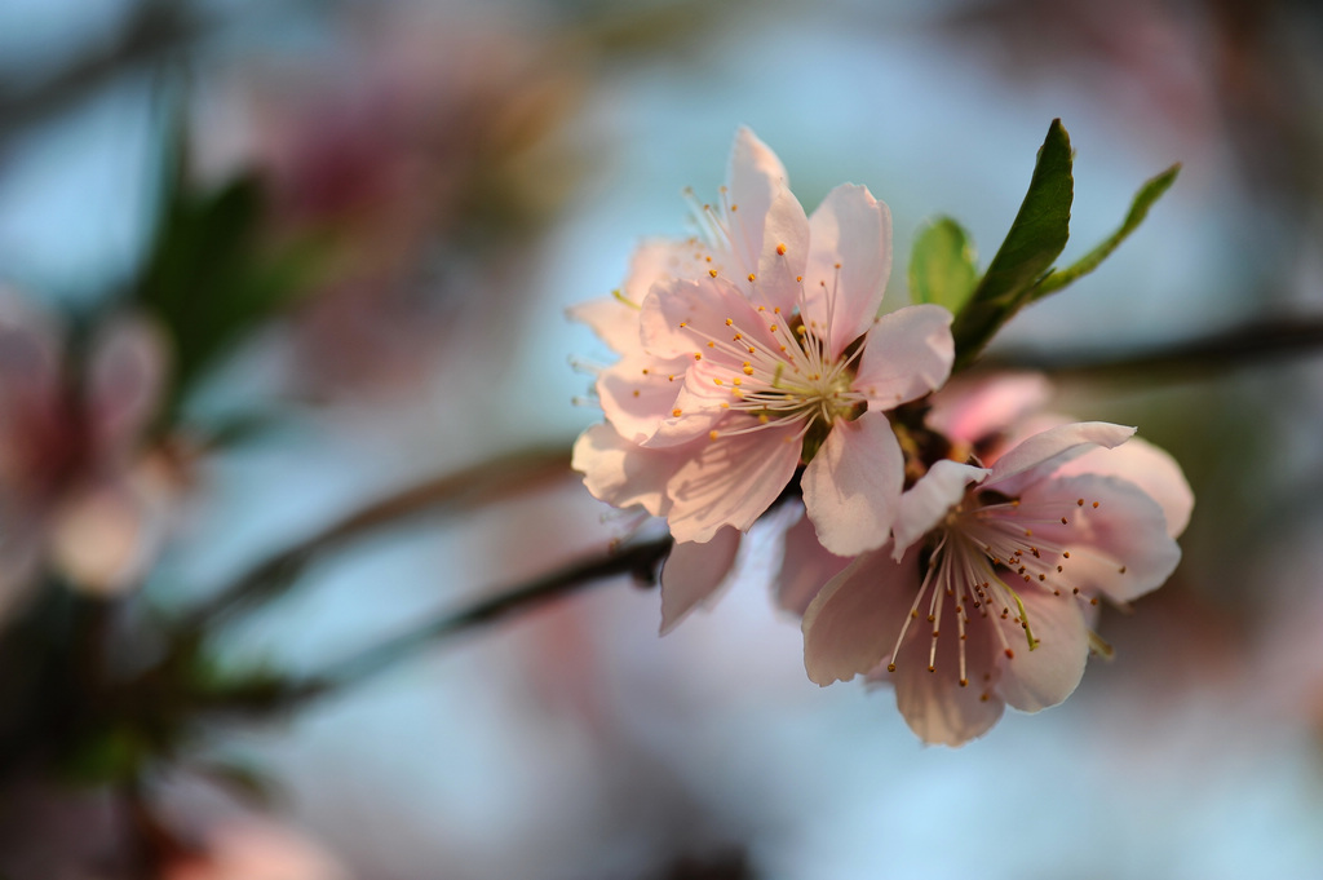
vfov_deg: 13.0
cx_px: 662
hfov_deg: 19.5
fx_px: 3856
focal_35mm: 105
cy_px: 440
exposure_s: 1/800
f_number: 3.2
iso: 200
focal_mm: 105
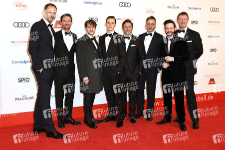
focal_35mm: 35
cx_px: 112
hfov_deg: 54.5
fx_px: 219
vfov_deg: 37.8
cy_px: 75
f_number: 6.3
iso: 250
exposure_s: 1/160
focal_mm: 35
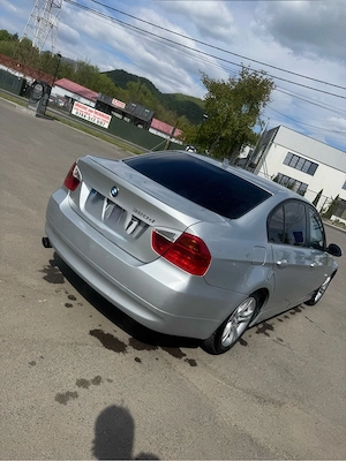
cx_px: 173
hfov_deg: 56.8
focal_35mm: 24
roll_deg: -22.0
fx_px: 320
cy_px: 230
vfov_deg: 71.6
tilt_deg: -13.5
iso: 80
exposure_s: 1/5814
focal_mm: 6.76
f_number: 1.78
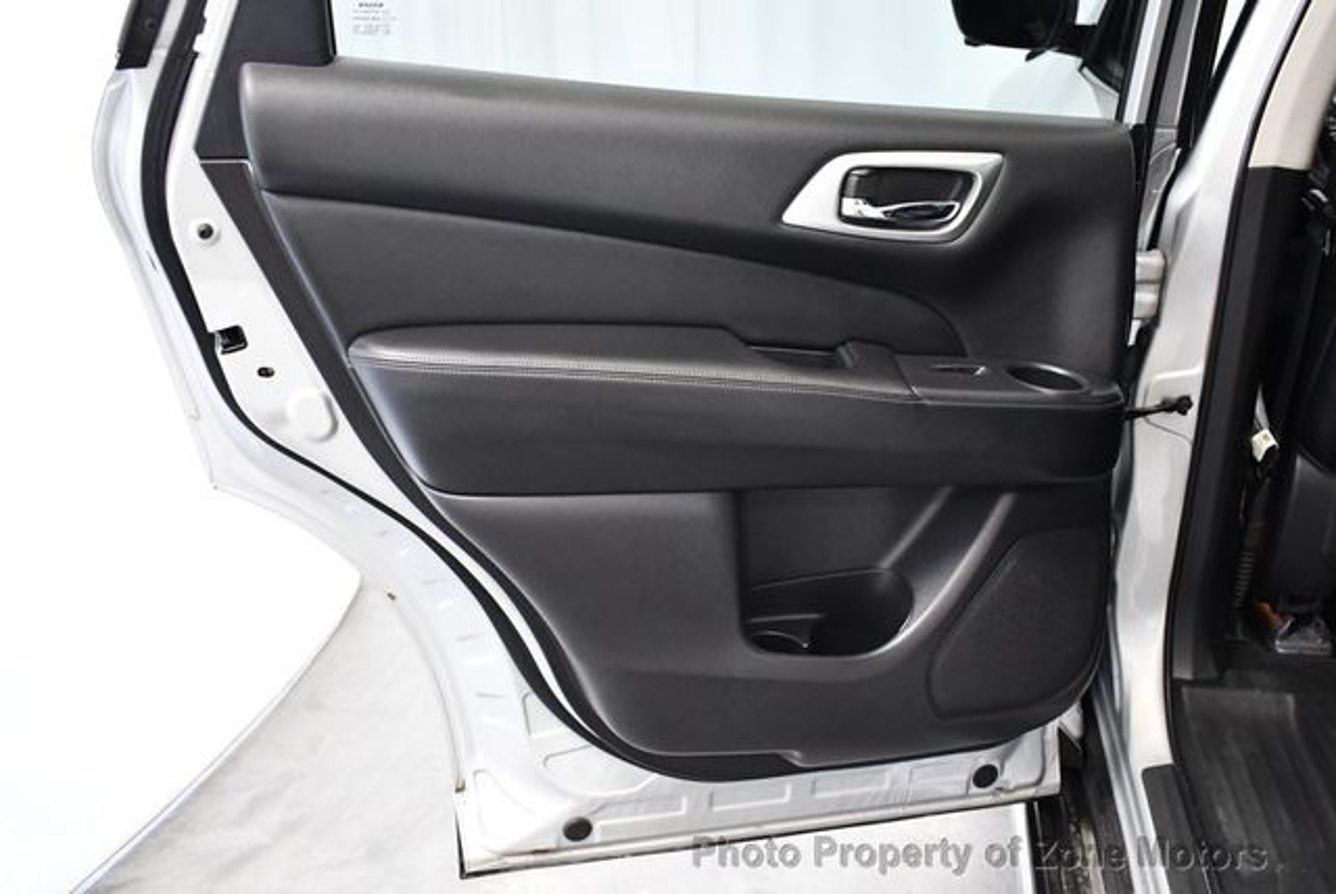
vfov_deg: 36.9
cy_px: 447
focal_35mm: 36
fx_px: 1337
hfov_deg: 53.1
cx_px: 668
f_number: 3.5
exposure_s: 1/80
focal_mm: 18
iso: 3200
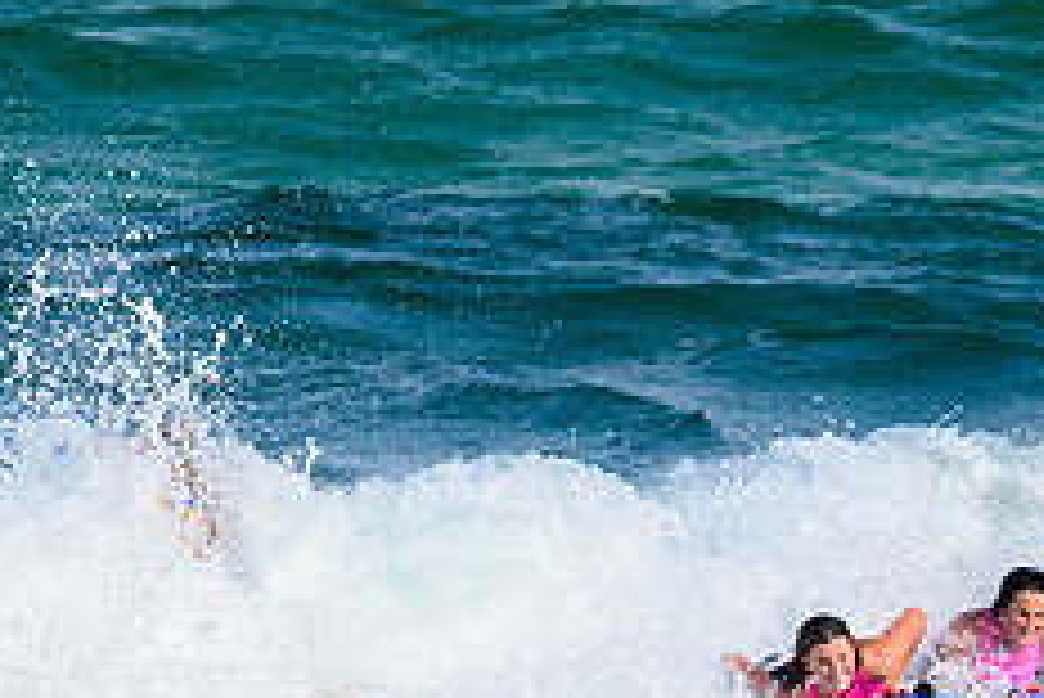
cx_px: 886
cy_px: 831
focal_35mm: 1548
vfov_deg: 0.9
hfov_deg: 1.3
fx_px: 44918
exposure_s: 1/2000
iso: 1000
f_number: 11
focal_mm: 550
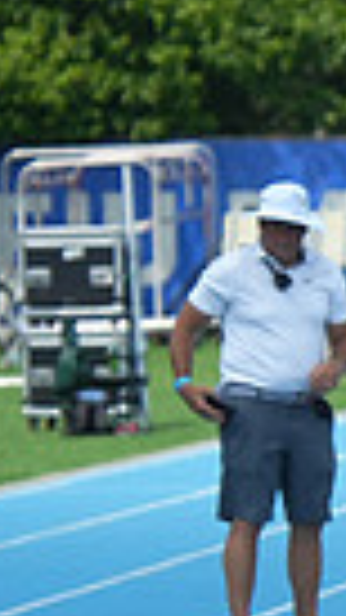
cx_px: 1200
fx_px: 14525
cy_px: 461
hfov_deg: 1.4
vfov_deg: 2.4
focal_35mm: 890
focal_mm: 200
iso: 400
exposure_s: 1/1600
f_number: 5.6
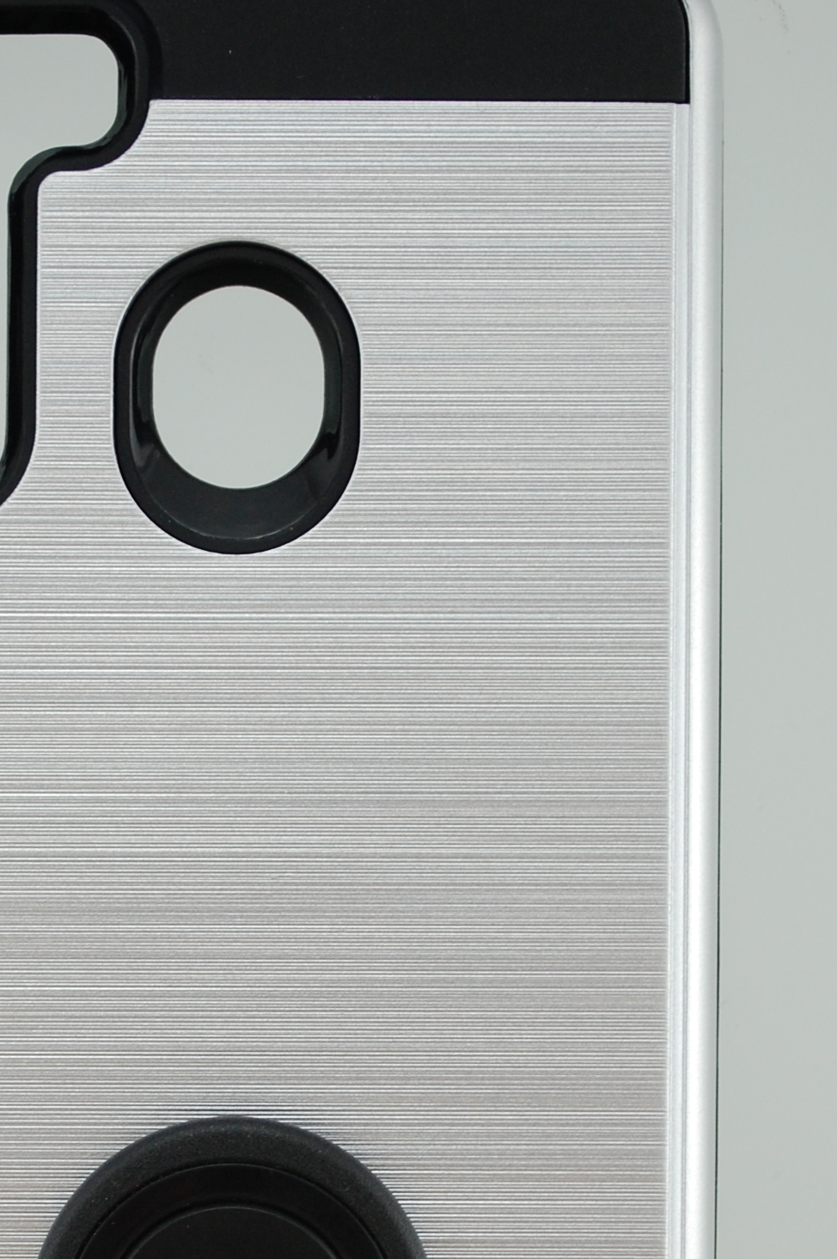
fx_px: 4088
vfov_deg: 17.3
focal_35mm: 117
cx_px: 290
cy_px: 1036
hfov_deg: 11.7
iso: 400
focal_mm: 38
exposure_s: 1/30
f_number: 5.3
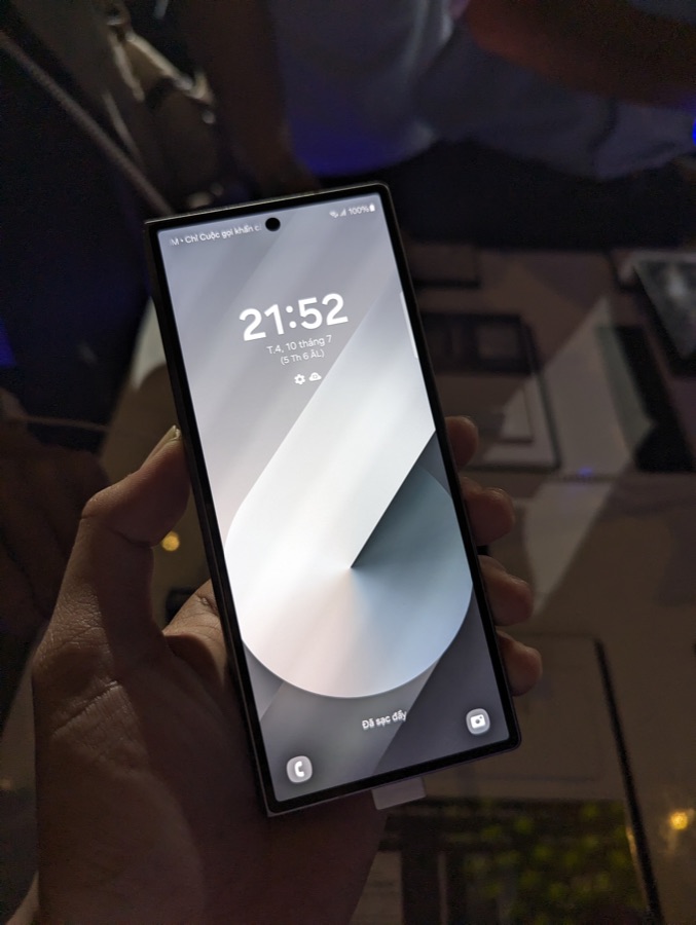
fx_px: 642
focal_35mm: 24
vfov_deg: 71.5
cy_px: 462
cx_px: 348
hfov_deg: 56.9
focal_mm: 6.81
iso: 320
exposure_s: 1/307
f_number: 1.85
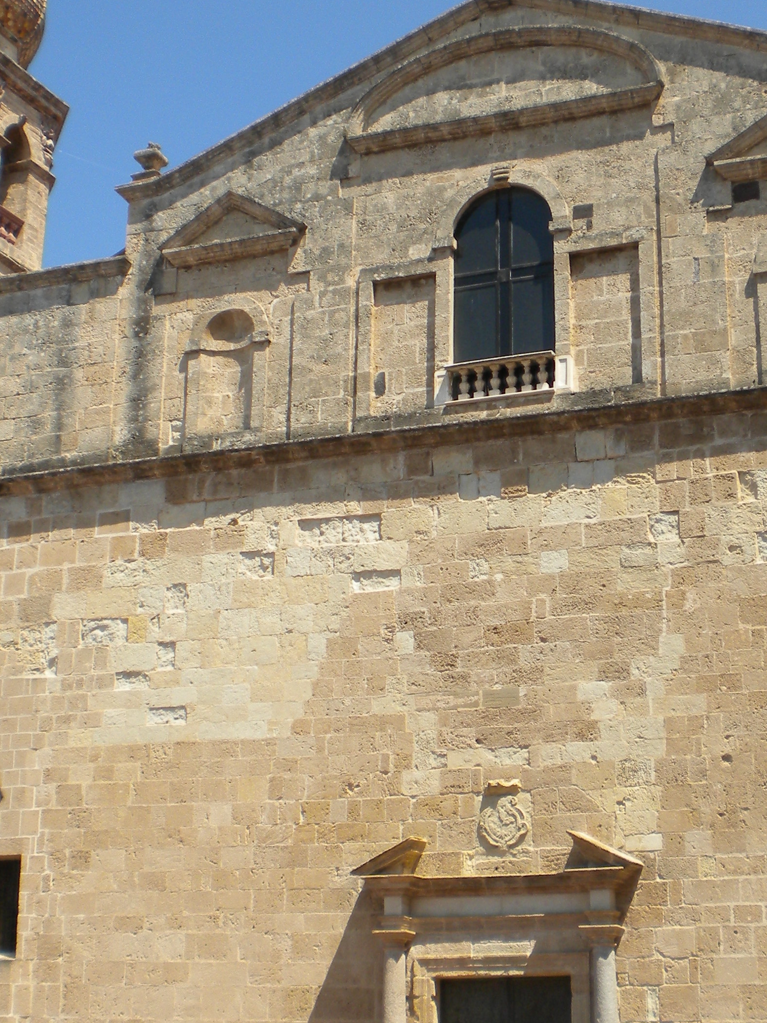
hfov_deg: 24.0
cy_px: 494
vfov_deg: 31.7
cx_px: 374
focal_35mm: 61
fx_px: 1802
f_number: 4.6
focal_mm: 6.3
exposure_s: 1/626
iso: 80
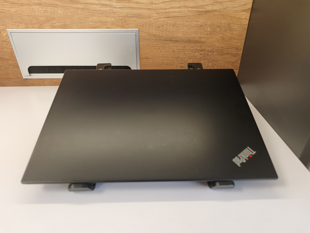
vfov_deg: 58.9
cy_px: 116
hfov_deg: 73.9
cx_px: 155
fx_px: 206
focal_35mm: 23
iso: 100
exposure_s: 1/99.9
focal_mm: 6.45
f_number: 1.62
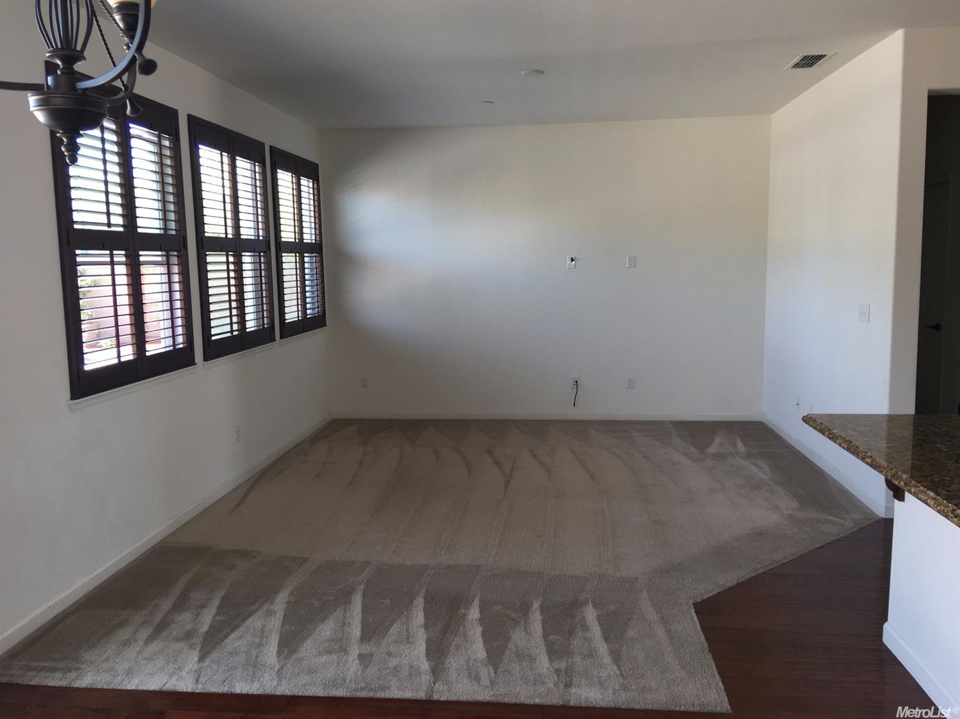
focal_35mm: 29
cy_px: 360
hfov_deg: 61.7
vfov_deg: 48.2
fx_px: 804
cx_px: 480
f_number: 2.2
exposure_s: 1/30
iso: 32
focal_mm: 4.15
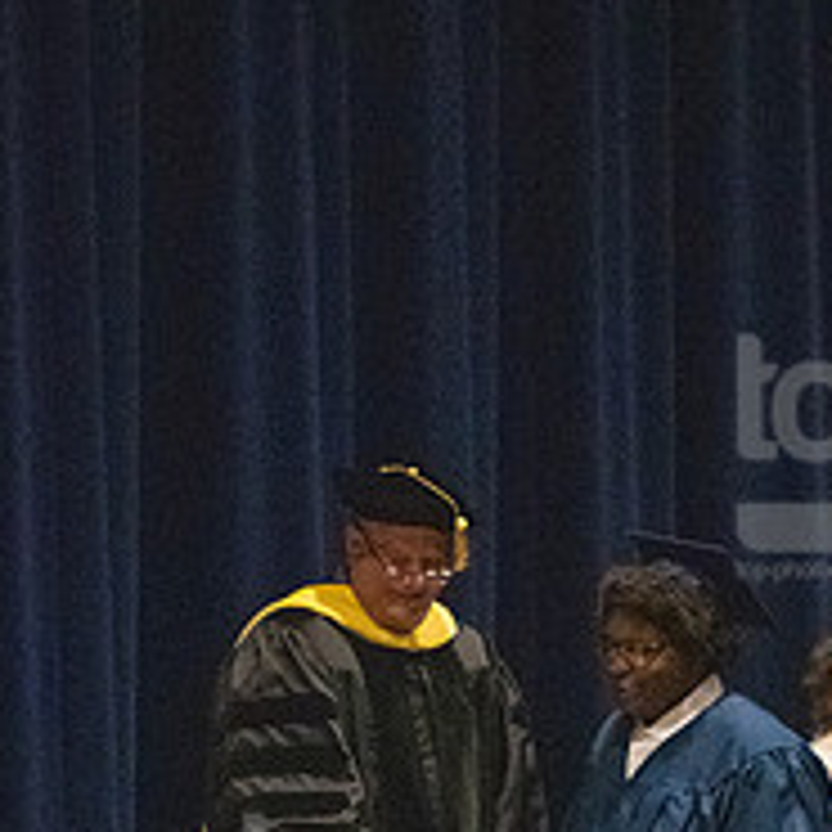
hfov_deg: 5.1
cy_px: 935
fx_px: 9273
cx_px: 349
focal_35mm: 341
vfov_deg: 5.1
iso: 10000
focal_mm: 110
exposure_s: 1/400
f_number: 3.2
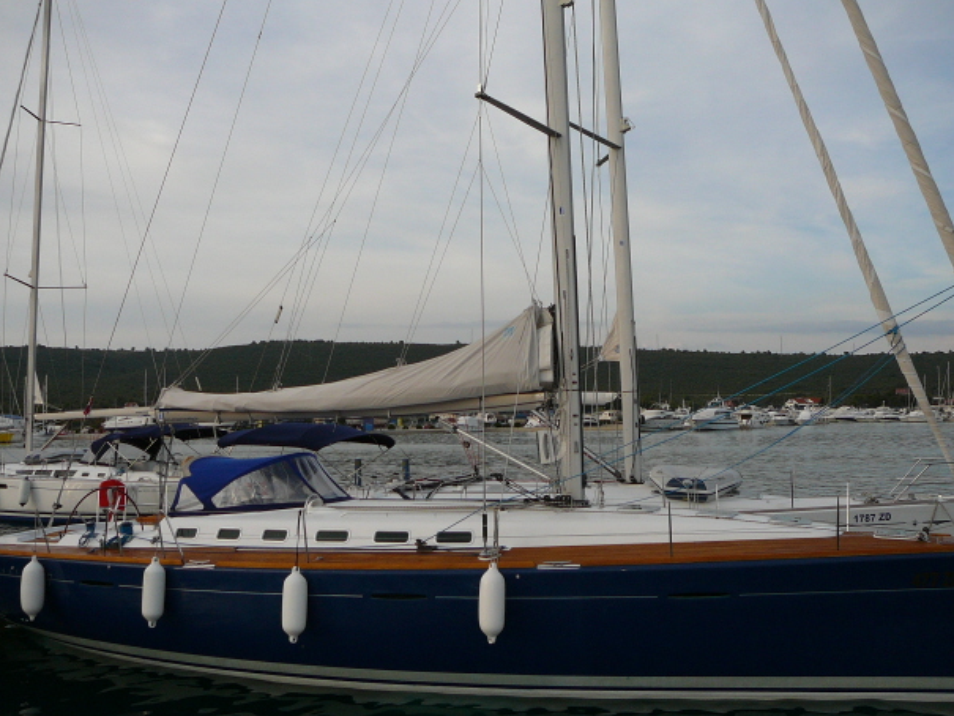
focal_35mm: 37
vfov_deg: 38.7
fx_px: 1020
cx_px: 456
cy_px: 344
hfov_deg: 50.1
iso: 80
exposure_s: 1/800
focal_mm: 5.2
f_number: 2.8
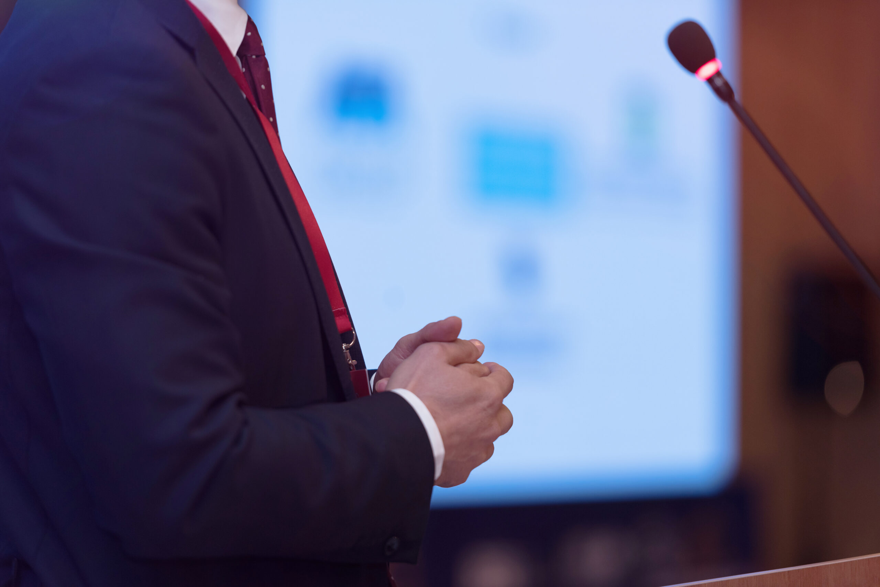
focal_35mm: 185
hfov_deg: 11.1
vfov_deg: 7.4
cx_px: 440
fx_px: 4524
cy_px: 294
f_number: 2.8
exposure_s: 1/250
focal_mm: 185
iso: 1600
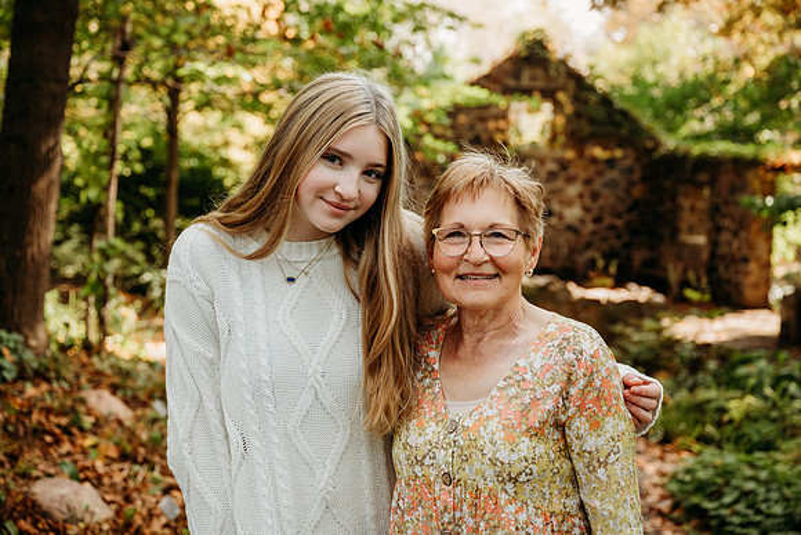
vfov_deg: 24.6
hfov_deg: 36.2
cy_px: 268
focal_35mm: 55
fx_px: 1224
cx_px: 400
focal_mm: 55
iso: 500
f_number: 4
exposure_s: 1/320
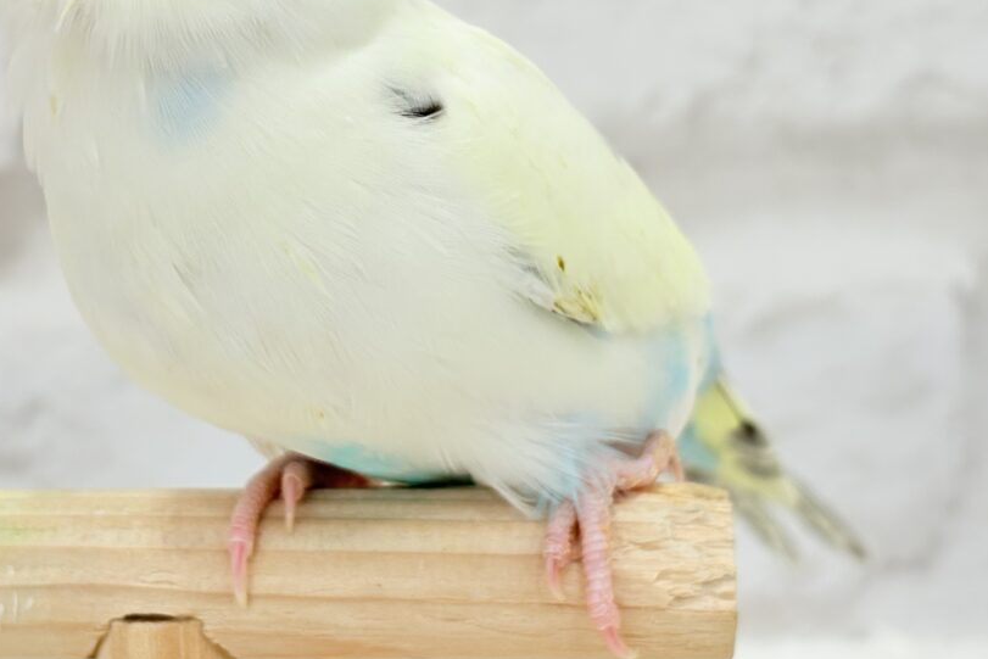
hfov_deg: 25.3
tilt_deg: -6.8
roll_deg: +3.8
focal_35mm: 80
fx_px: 2196
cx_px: 431
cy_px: 139
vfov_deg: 16.9
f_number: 1.6
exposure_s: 1/100
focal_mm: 5.96
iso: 64
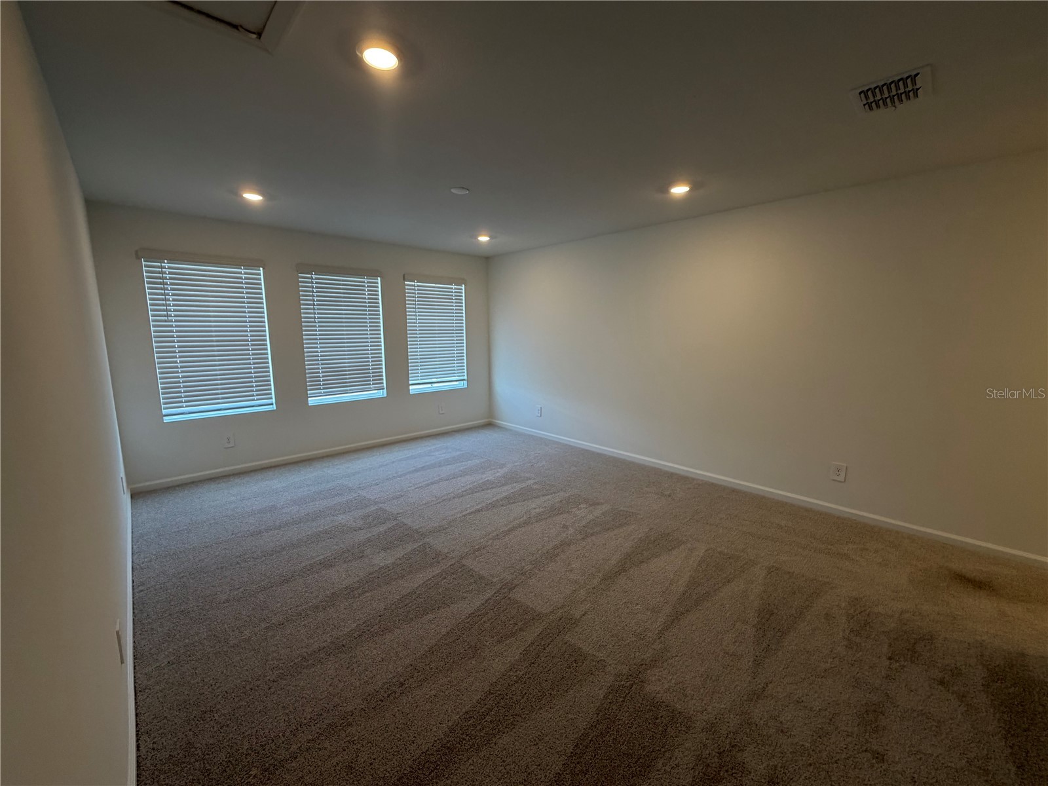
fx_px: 424
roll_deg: +0.5
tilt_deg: -8.3
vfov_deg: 85.7
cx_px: 524
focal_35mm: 14
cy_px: 393
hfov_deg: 102.1
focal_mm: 2.22
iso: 160
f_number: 2.2
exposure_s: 1/120
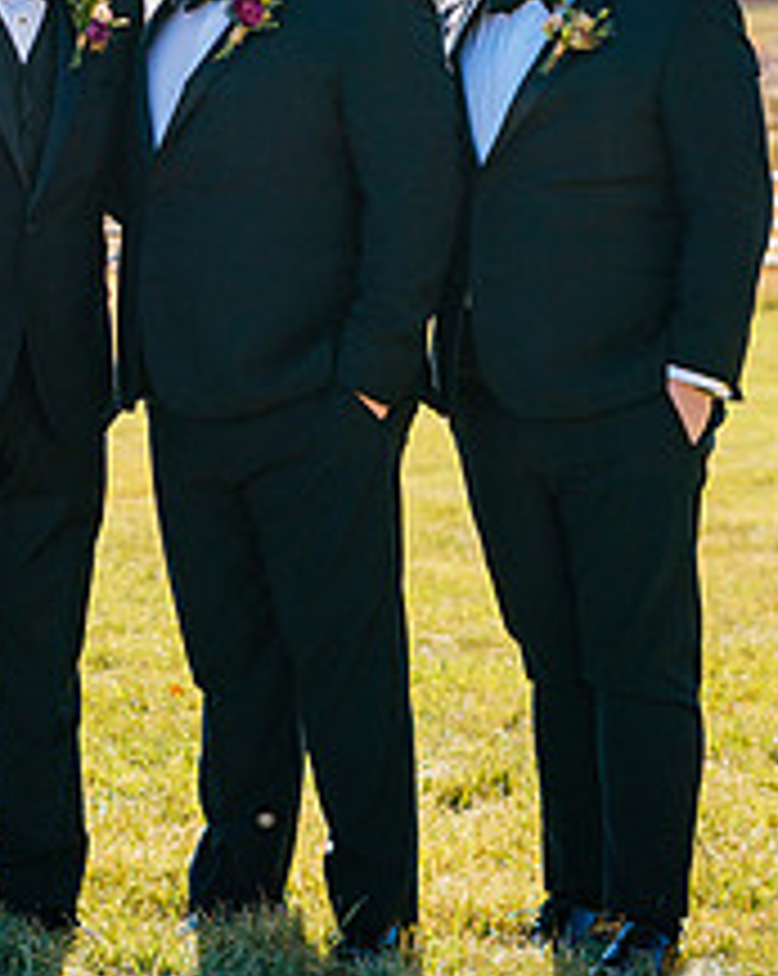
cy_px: 186
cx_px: -81
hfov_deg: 11.5
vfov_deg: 14.5
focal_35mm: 132
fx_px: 3807
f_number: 2.8
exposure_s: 1/3200
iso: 200
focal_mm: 50
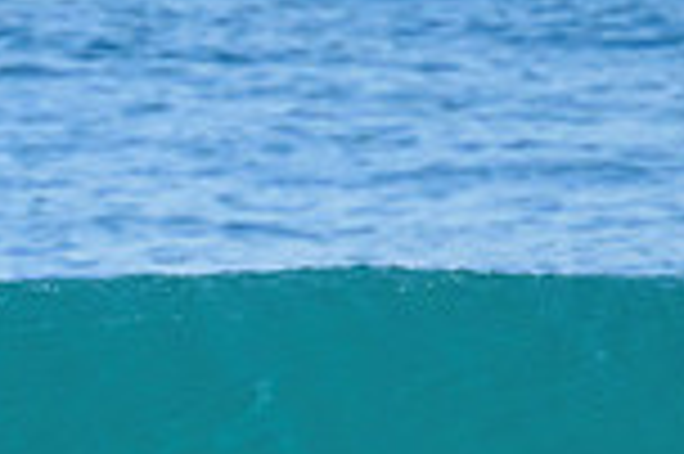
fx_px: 67623
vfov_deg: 0.4
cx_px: -104
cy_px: 690
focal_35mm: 3563
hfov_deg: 0.6
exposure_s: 1/2000
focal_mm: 800
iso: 2200
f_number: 11
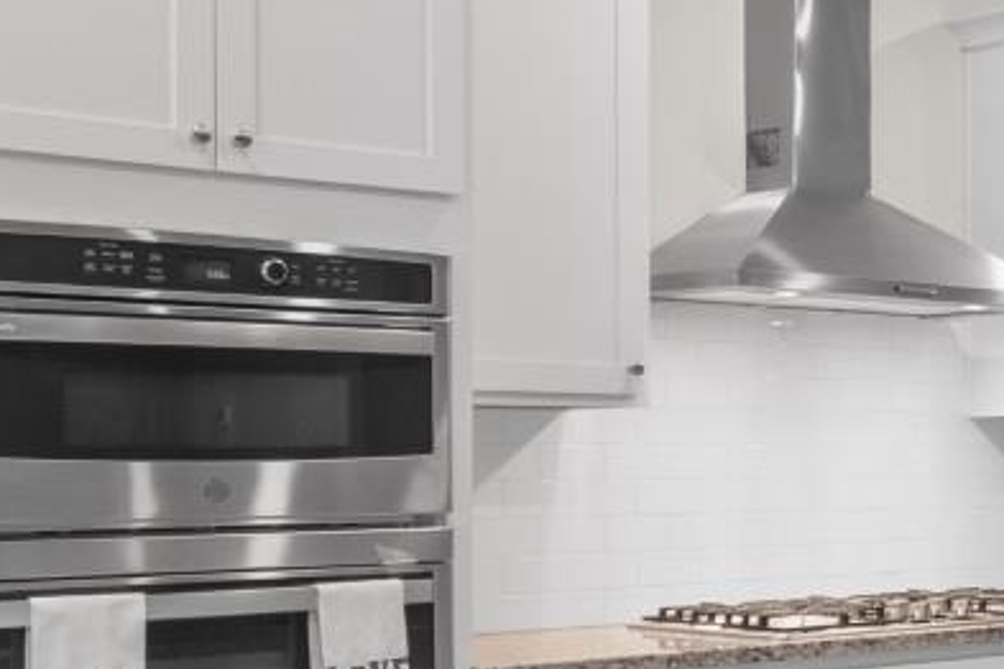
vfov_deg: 19.4
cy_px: 432
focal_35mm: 70
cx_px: 1262
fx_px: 1952
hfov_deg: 25.4
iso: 100
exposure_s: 1/3
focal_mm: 11.5
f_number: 4.8
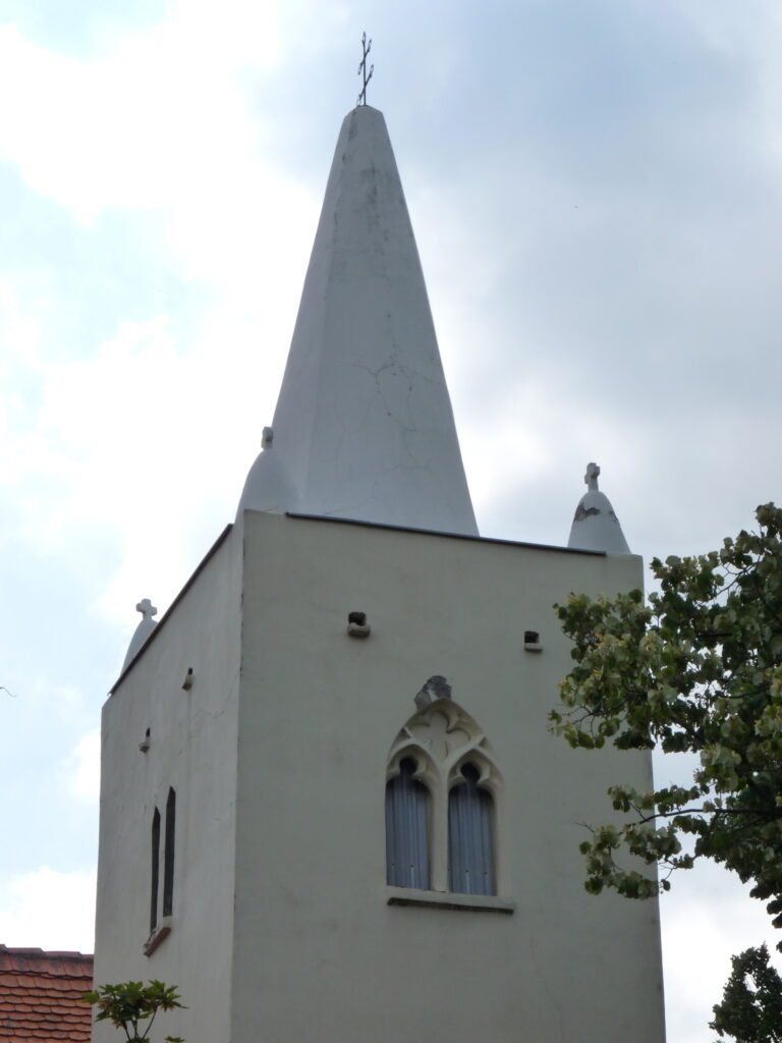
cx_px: 391
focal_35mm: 113
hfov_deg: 13.1
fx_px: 3404
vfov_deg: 17.4
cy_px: 522
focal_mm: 20.1
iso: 160
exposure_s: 1/500
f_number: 7.1
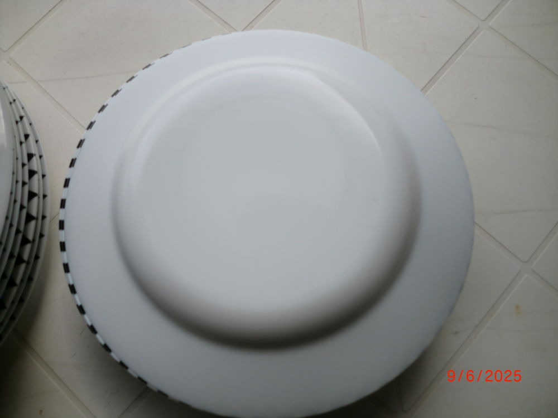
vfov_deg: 40.7
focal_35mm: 35
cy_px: 209
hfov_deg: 52.6
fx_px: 564
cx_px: 279
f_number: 3.1
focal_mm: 6.3
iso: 64
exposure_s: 1/1000
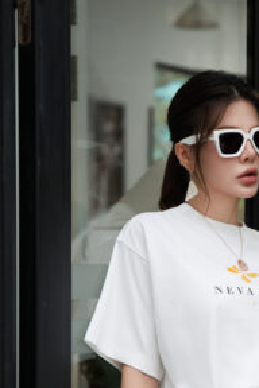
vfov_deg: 16.0
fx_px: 1370
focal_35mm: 127
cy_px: 325
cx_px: 248
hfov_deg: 10.7
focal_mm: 61
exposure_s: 1/200
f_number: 2.8
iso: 400
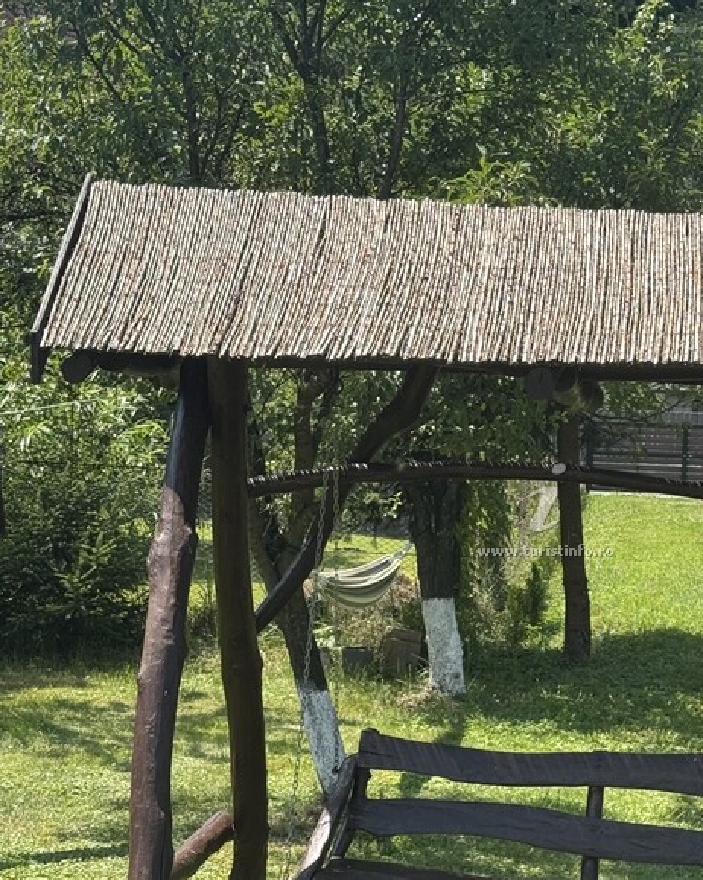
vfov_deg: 23.0
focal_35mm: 83
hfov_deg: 18.3
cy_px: 521
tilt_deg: -4.1
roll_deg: -2.1
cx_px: 558
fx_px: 2160
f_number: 1.78
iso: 64
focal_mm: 6.76
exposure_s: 1/2045
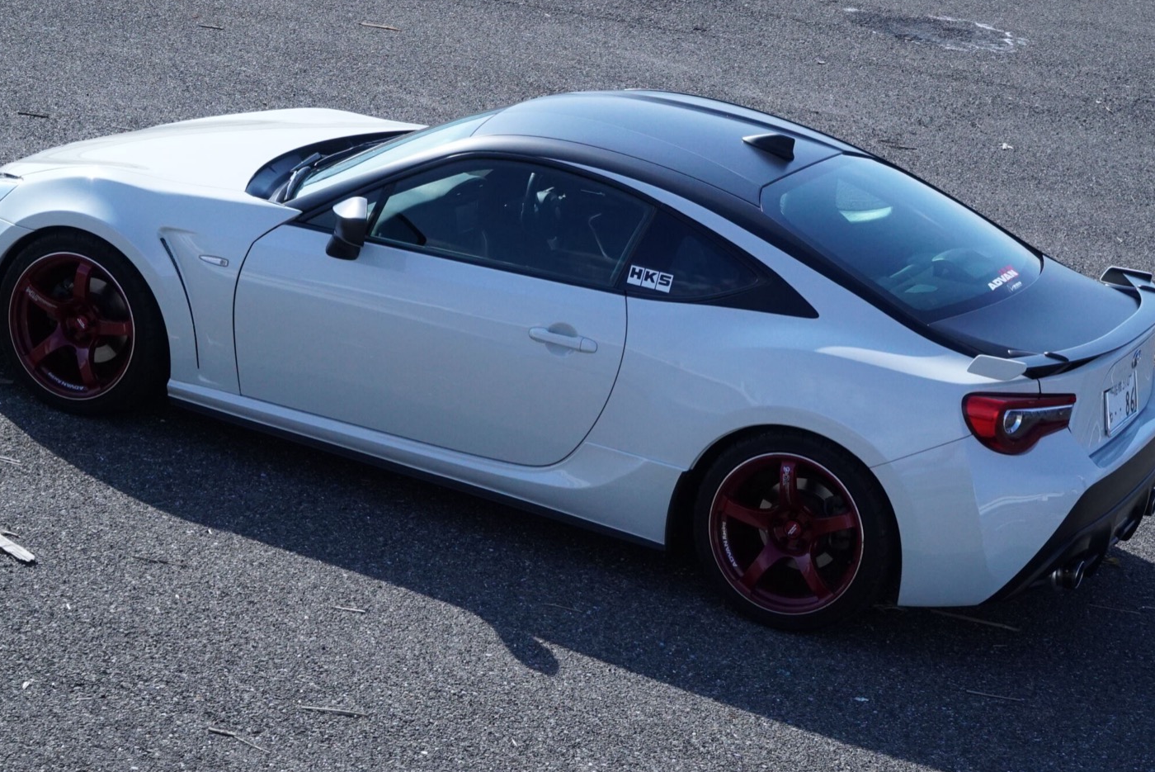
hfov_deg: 22.6
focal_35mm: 90
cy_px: 381
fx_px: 2889
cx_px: 618
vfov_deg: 15.2
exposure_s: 1/3200
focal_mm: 70
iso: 4000
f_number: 13
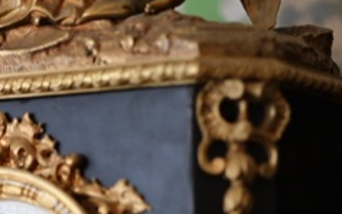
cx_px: -97
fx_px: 1966
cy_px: 127
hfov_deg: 9.8
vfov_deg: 6.2
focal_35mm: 211
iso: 320
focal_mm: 35
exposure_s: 1/100
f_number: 1.4
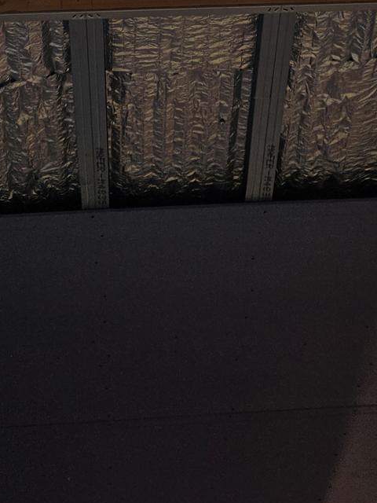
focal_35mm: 69
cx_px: 163
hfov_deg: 21.3
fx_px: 1002
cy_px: -203
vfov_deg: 23.7
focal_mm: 5.4
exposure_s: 1/100
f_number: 1.8
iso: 25
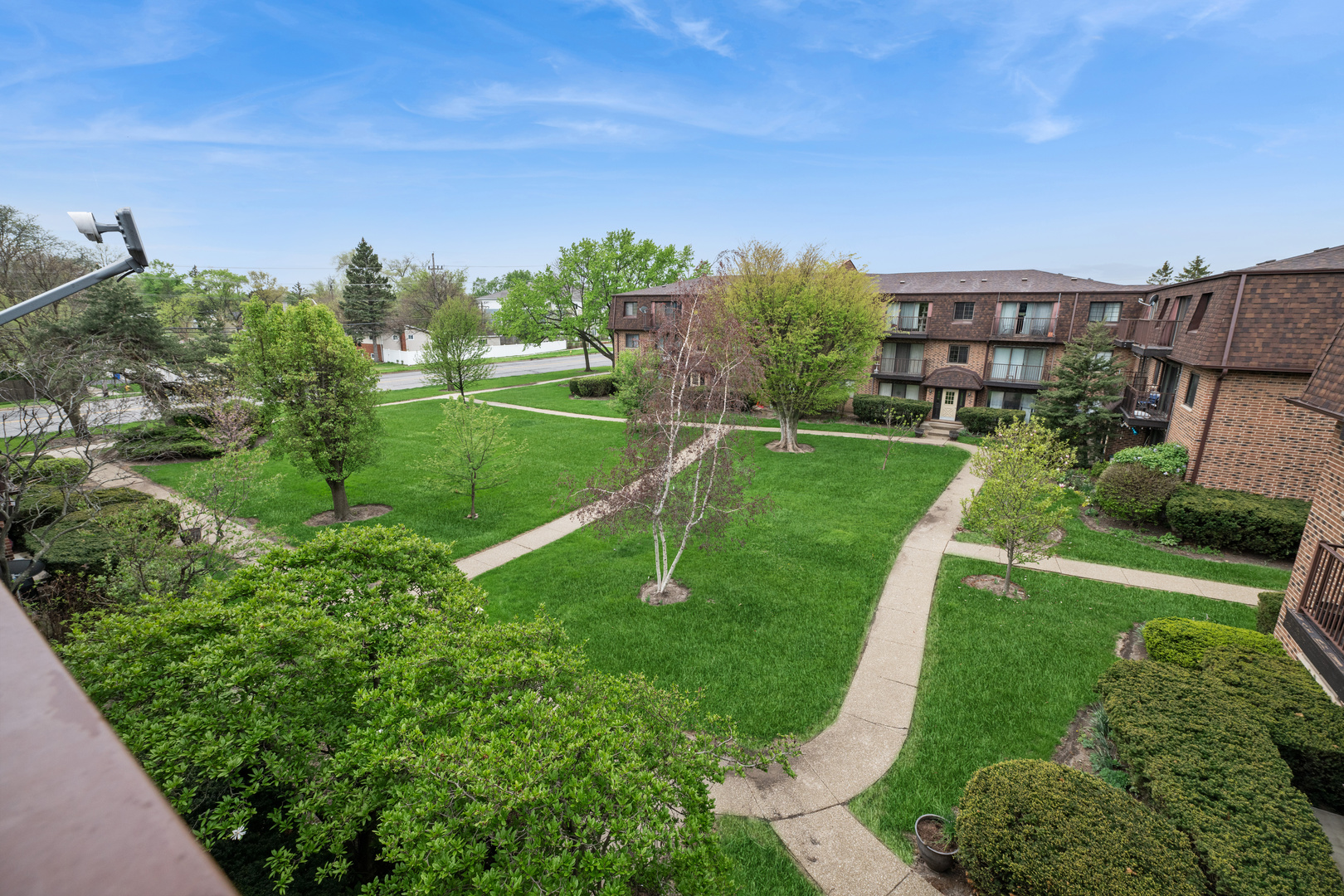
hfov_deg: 100.4
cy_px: 448
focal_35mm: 15
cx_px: 672
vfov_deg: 77.3
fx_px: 560
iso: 400
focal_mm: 15
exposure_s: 1/125
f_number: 8
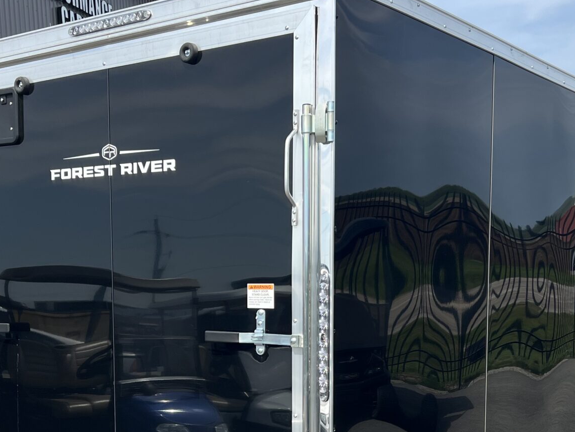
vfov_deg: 24.8
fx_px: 963
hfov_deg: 33.1
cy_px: 356
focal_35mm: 58
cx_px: 221
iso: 50
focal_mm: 5.7
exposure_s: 1/2695
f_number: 1.5
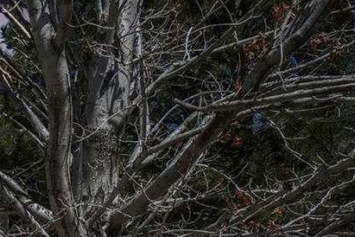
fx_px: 690
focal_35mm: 70
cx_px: -328
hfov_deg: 19.3
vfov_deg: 18.9
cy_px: 236
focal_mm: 12
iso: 400
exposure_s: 1/2500
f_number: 8
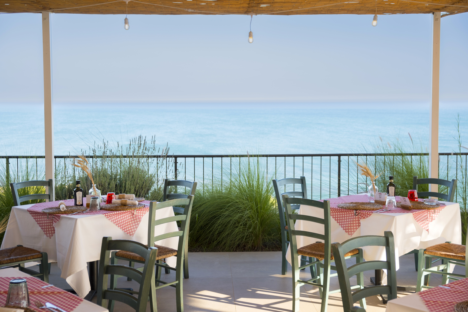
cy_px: 156
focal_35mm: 47
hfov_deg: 41.9
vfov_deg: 28.6
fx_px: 611
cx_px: 234
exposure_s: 1/280
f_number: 4
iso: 125
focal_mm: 31.5
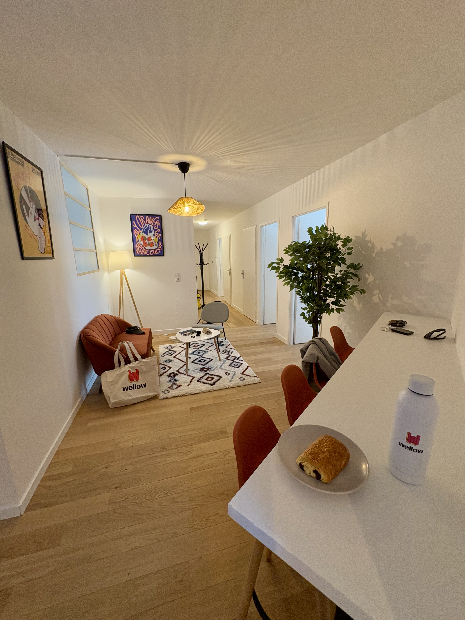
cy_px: 310
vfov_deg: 102.1
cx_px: 232
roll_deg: +0.6
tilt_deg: -12.5
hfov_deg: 85.7
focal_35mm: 14
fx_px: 251
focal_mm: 2.22
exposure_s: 1/50
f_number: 2.2
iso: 250
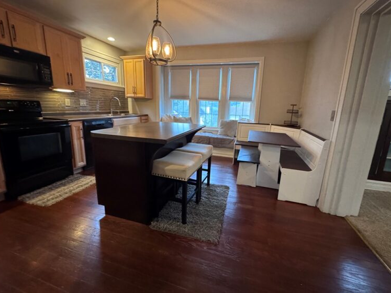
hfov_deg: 98.1
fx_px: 169
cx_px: 204
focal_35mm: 15
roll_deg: -1.9
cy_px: 140
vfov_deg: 81.7
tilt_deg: -12.3
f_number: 2.2
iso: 1000
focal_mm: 2.22
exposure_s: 1/60
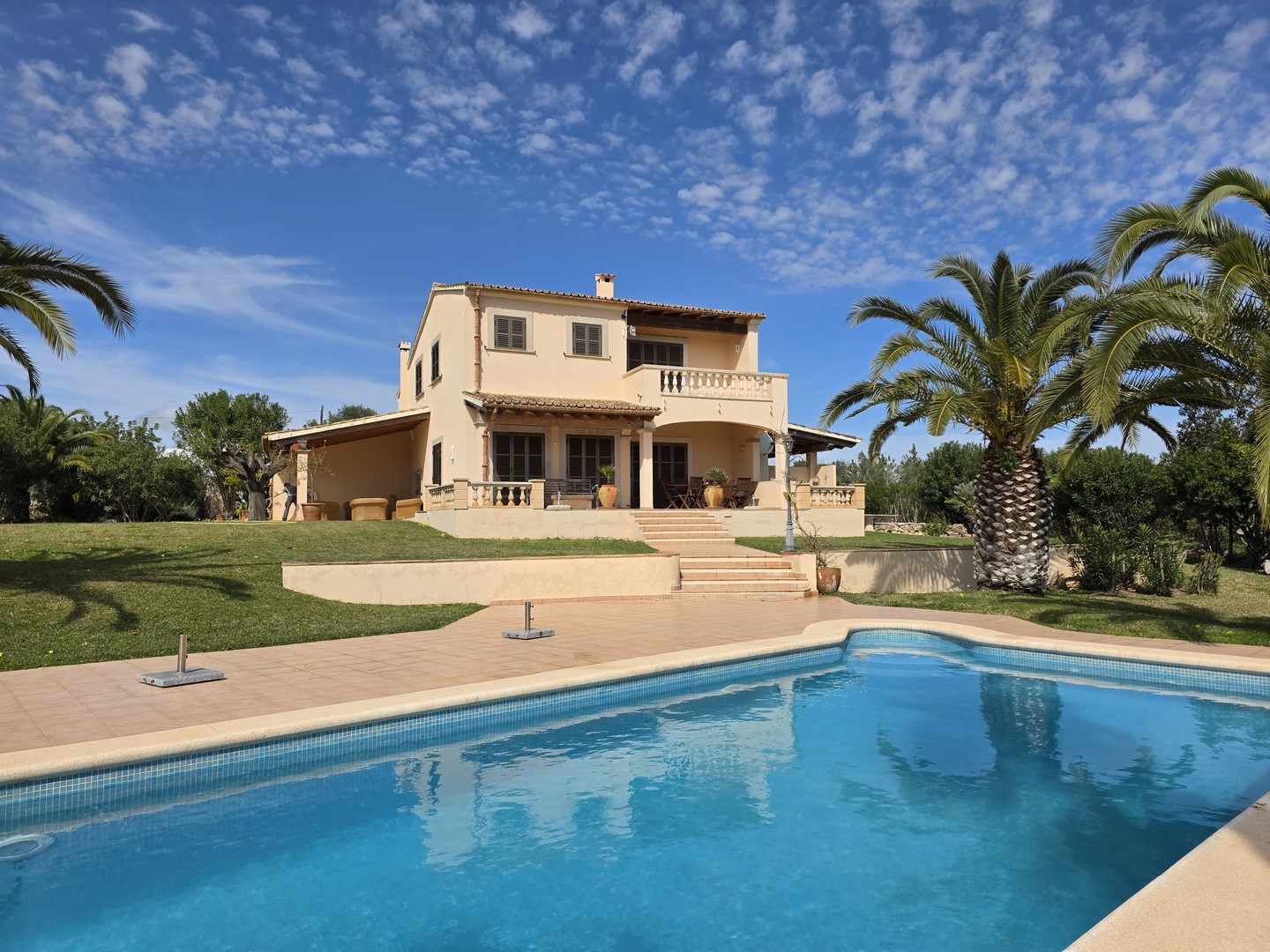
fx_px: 844
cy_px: 476
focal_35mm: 23
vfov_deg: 58.9
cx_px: 635
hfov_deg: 73.9
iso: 64
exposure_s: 1/7944
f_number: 1.7
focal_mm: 6.3
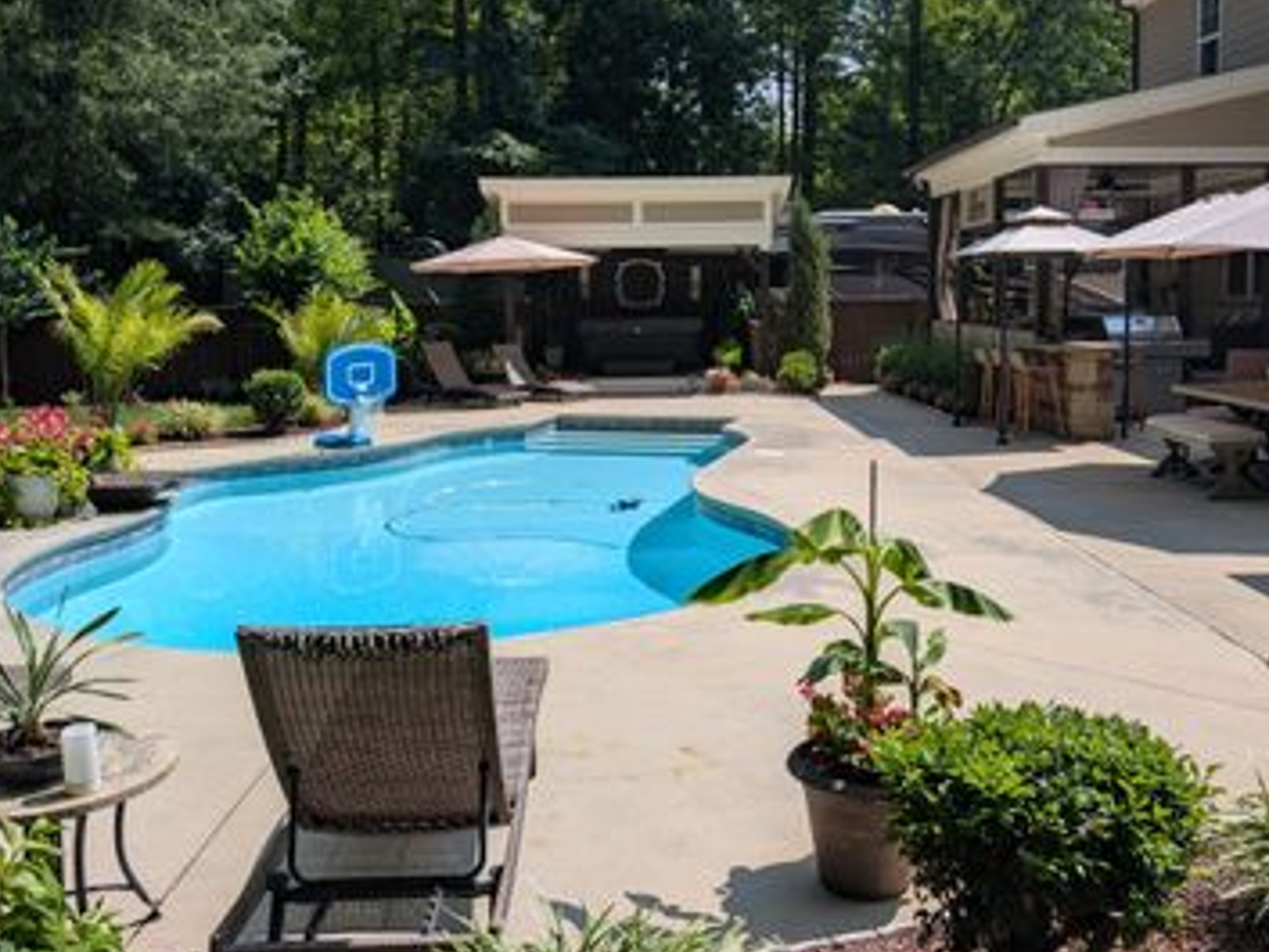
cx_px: 676
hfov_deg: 53.9
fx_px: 1247
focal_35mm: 34
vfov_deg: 41.5
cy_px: 359
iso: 20
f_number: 1.68
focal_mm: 6.9
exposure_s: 1/1250
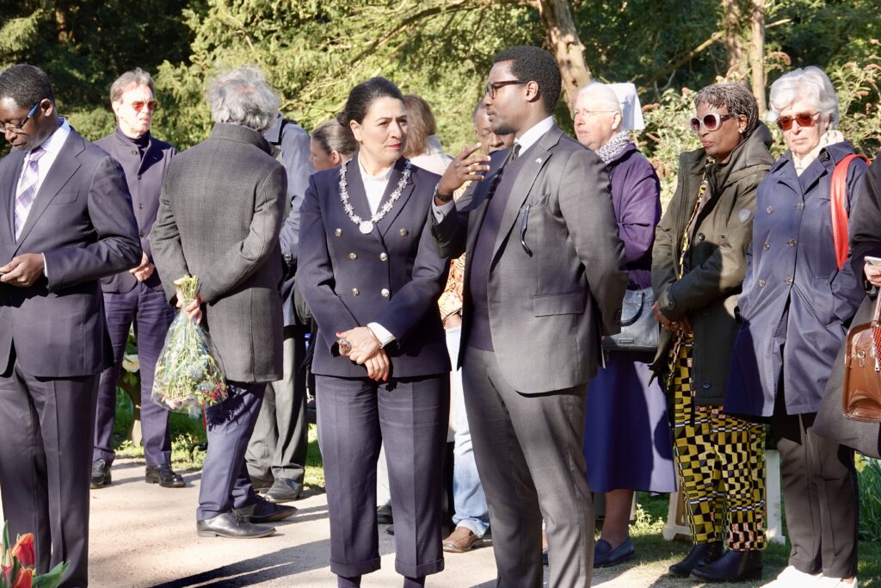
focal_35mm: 104
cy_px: 294
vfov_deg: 13.2
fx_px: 2545
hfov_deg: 19.6
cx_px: 440
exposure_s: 1/200
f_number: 4
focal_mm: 38.04
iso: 100
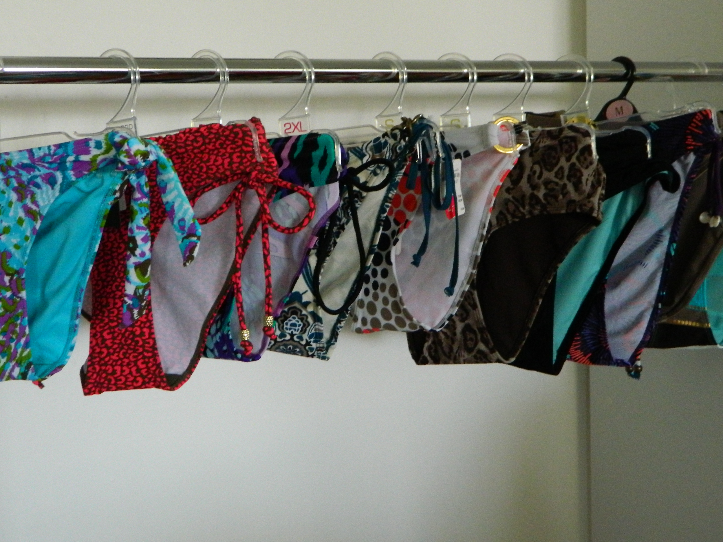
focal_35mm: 46
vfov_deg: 31.5
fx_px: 961
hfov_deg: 41.2
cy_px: 263
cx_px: 344
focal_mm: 6.2
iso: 400
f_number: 3.3
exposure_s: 1/10
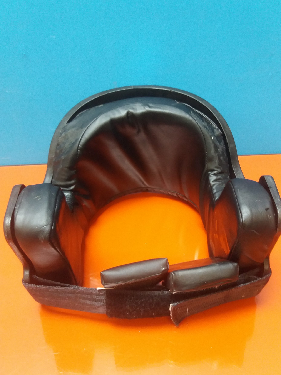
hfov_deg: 48.2
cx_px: 143
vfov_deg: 61.7
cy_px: 184
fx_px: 314
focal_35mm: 29
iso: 250
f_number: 1.9
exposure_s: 1/17
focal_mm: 3.7
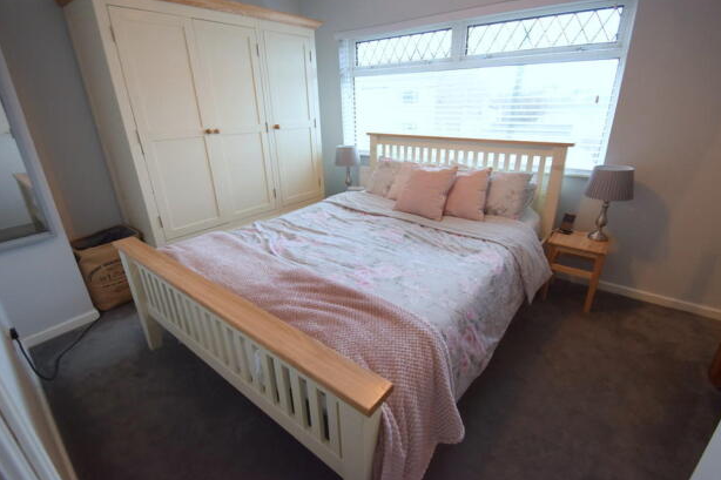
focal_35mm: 16
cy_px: 231
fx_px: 320
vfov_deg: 73.7
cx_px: 382
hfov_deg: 96.6
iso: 1400
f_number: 3.5
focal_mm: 10
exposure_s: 1/60
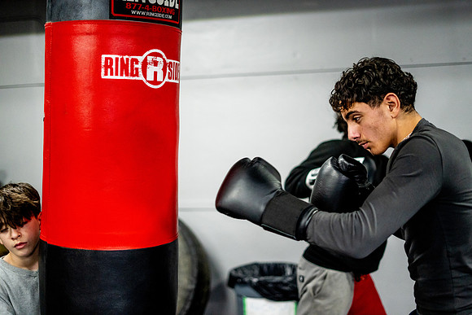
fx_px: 656
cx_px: 236
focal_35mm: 50
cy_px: 158
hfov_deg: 39.6
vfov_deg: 27.0
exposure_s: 1/500
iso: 4000
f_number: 1.8
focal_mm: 50
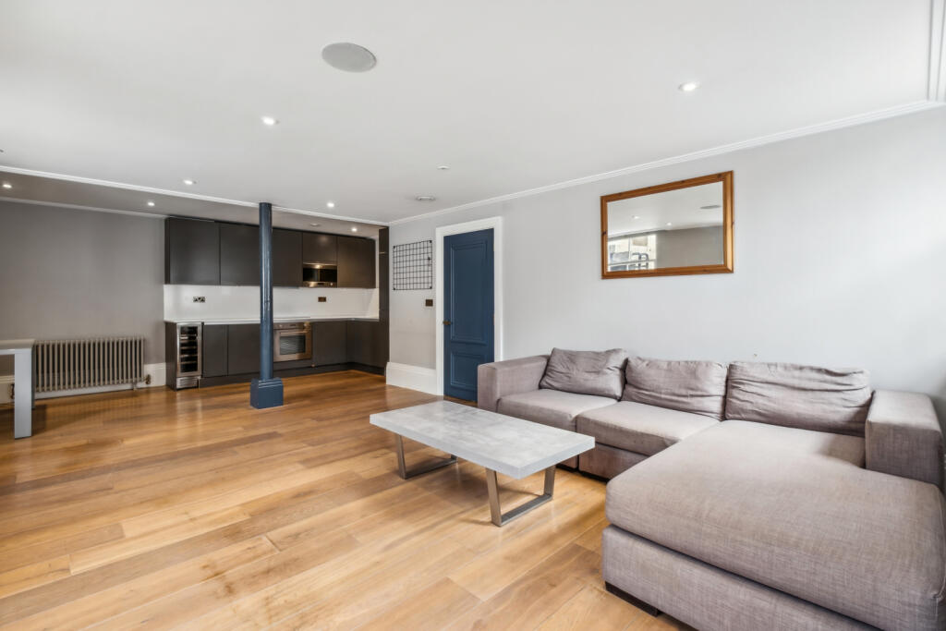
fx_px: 394
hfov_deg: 100.4
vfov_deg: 77.3
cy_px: 316
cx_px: 473
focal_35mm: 15
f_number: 11
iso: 400
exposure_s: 1/7
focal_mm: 10
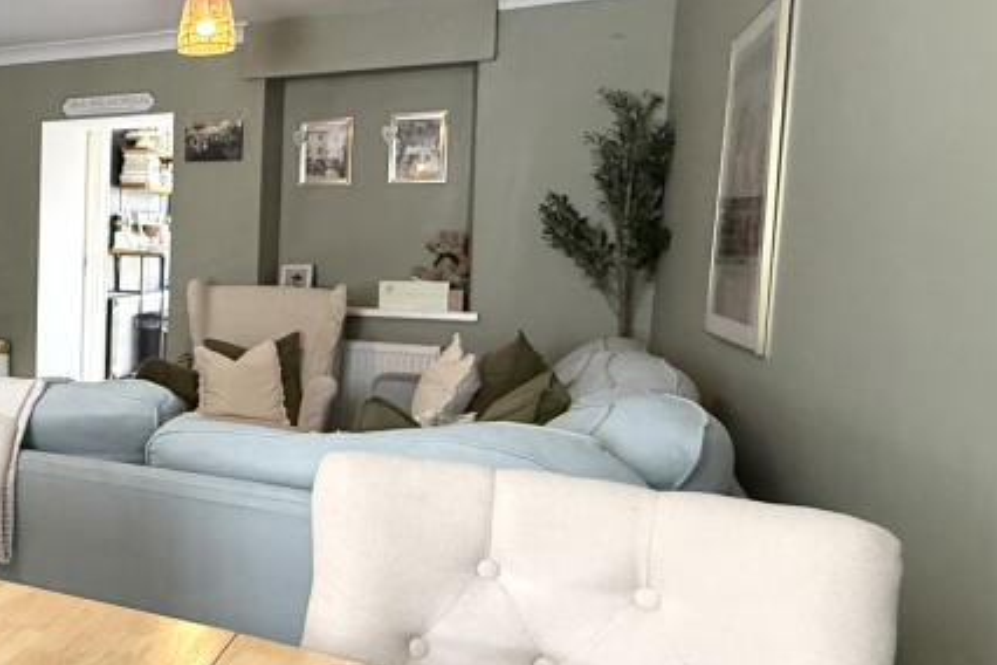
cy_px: 295
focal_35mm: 35
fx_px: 969
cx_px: -28
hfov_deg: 44.9
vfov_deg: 37.8
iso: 320
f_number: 2.2
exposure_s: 1/91
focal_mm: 2.22
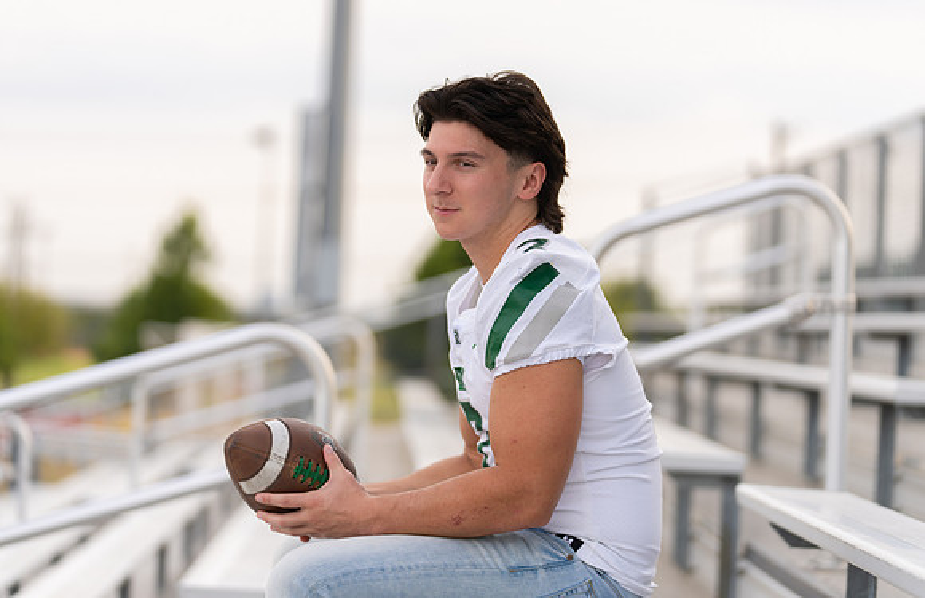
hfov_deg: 16.9
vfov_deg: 10.9
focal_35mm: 123
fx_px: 3122
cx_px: 468
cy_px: 287
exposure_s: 1/320
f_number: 2.8
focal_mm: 119
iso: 100
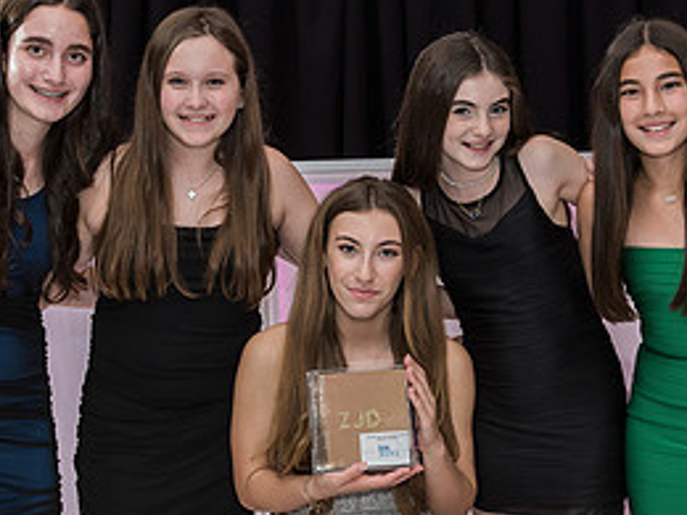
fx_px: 1766
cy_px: 314
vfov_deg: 16.6
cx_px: 339
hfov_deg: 22.0
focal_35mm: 89
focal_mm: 40
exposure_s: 1/100
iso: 1250
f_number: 4
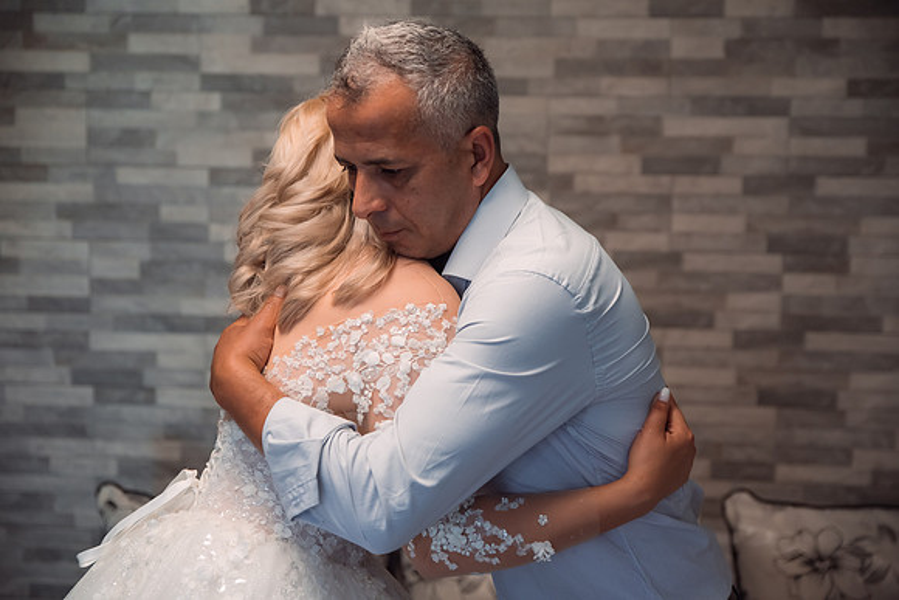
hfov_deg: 38.2
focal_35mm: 52
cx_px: 450
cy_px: 300
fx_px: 1299
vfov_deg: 26.0
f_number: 2.8
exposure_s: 1/250
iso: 1000
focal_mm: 52
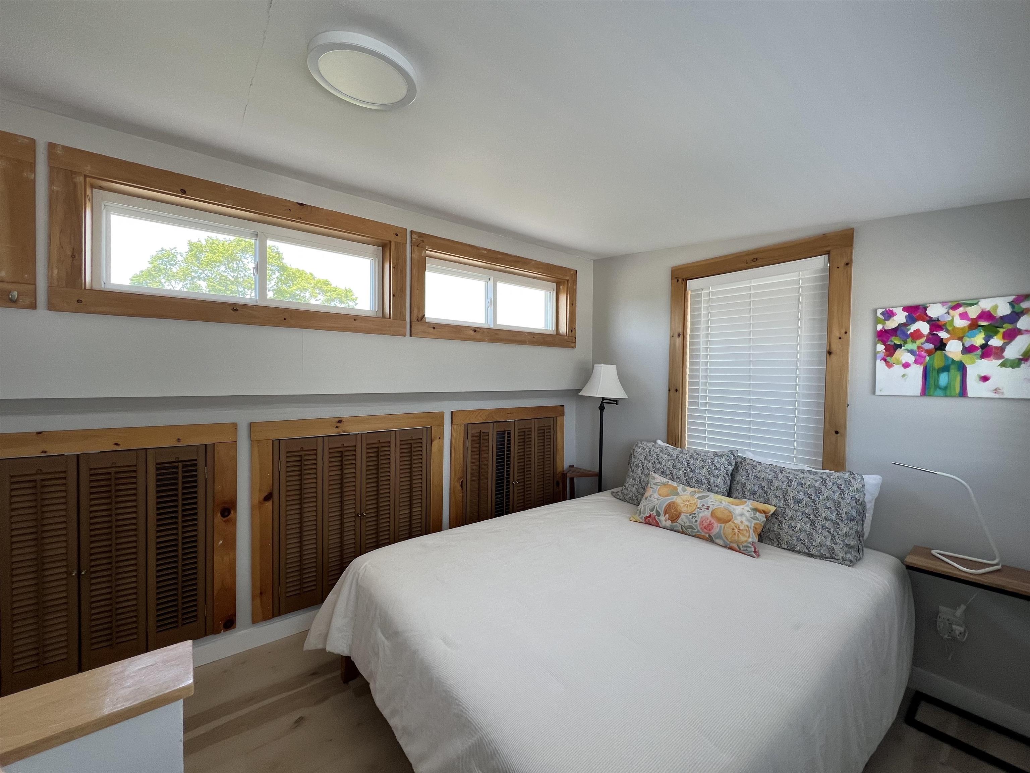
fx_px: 387
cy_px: 386
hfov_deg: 106.2
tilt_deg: -2.5
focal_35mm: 13
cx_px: 515
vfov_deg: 89.9
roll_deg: -0.7
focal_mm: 1.57
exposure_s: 1/99
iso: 64
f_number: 1.8
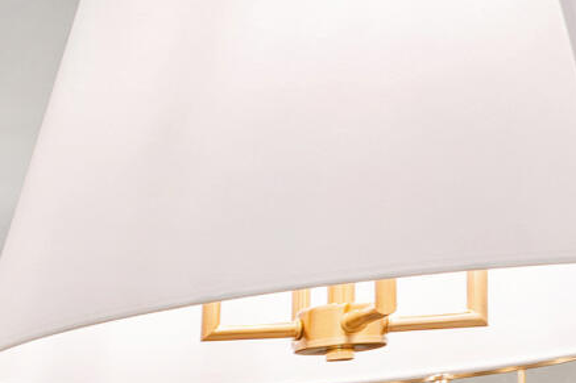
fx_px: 1647
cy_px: 661
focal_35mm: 103
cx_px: -1112
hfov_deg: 11.7
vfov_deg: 12.3
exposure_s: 1/5
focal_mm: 10
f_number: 8
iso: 100
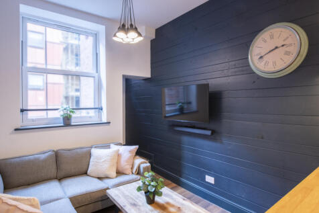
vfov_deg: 59.5
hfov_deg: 81.2
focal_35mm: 21
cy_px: 106
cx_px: 160
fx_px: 186
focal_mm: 21
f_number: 11
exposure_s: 1
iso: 160
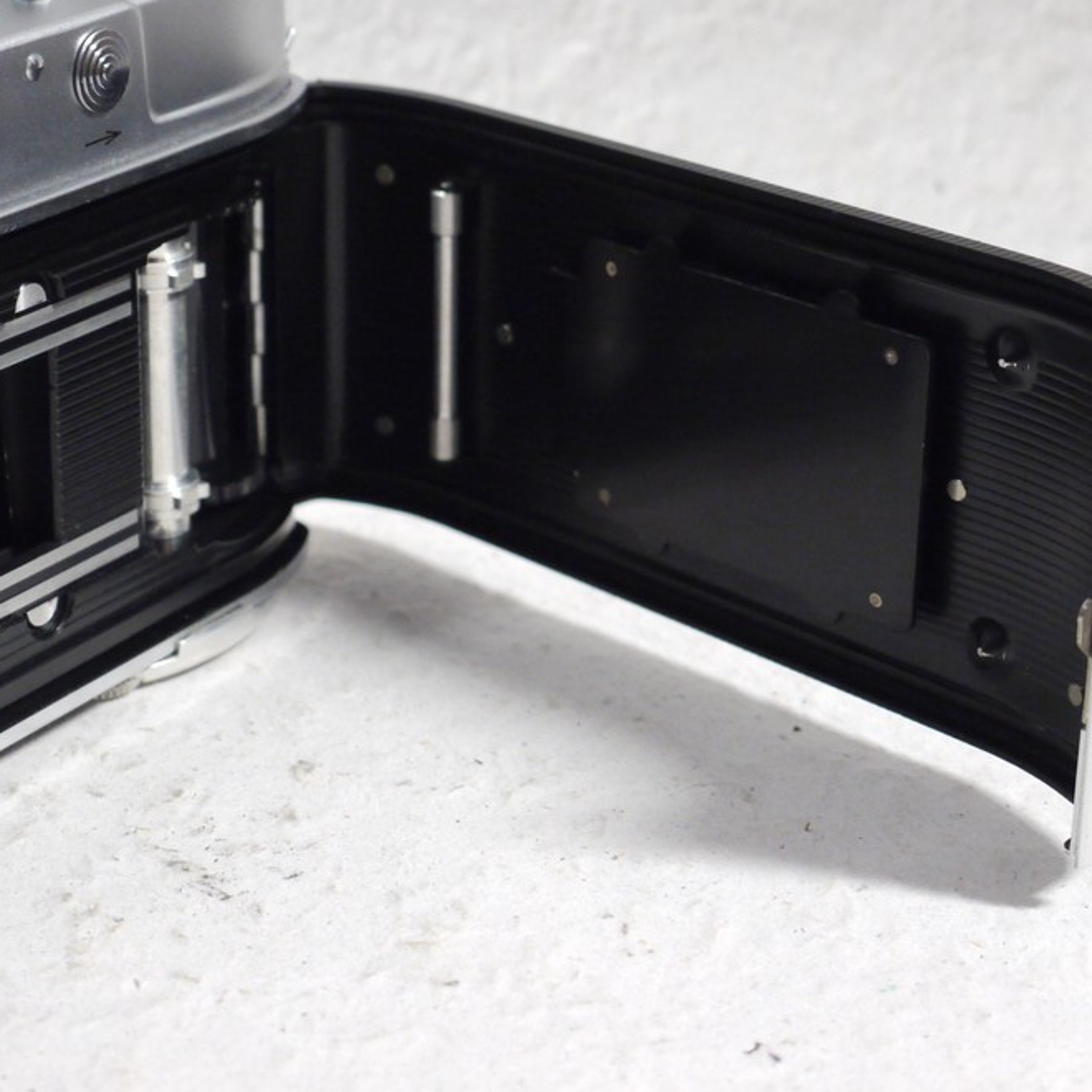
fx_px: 3212
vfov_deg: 19.2
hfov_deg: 19.2
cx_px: 311
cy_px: 362
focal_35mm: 90
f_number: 5.6
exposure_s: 1/10
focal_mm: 28
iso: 800
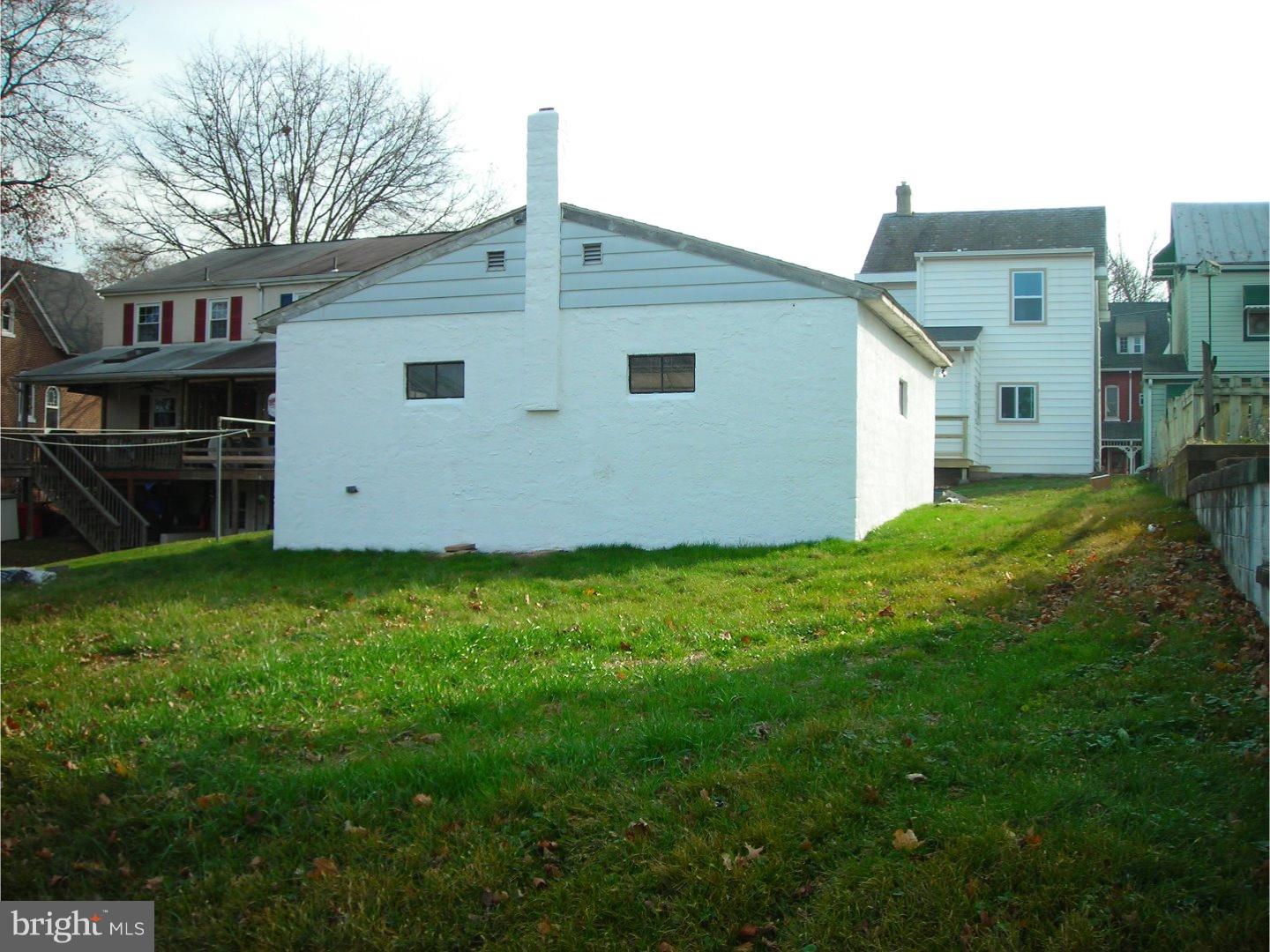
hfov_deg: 49.0
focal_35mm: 38
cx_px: 635
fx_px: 1394
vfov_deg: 37.7
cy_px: 476
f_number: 3.2
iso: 50
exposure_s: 1/313
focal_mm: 6.3
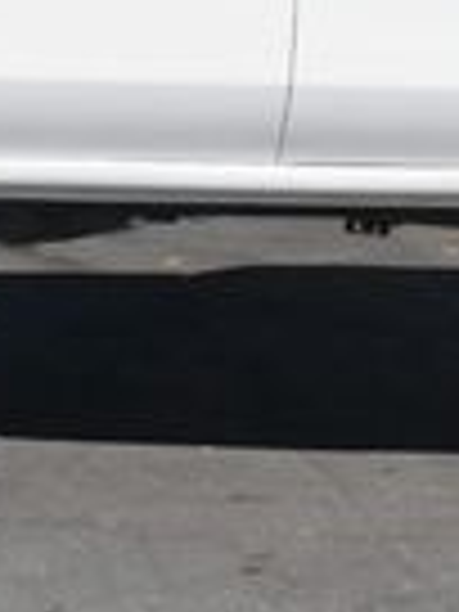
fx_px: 2404
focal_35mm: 136
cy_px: -36
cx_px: 153
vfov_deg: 14.2
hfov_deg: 10.9
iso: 100
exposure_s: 1/320
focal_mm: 20
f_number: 9
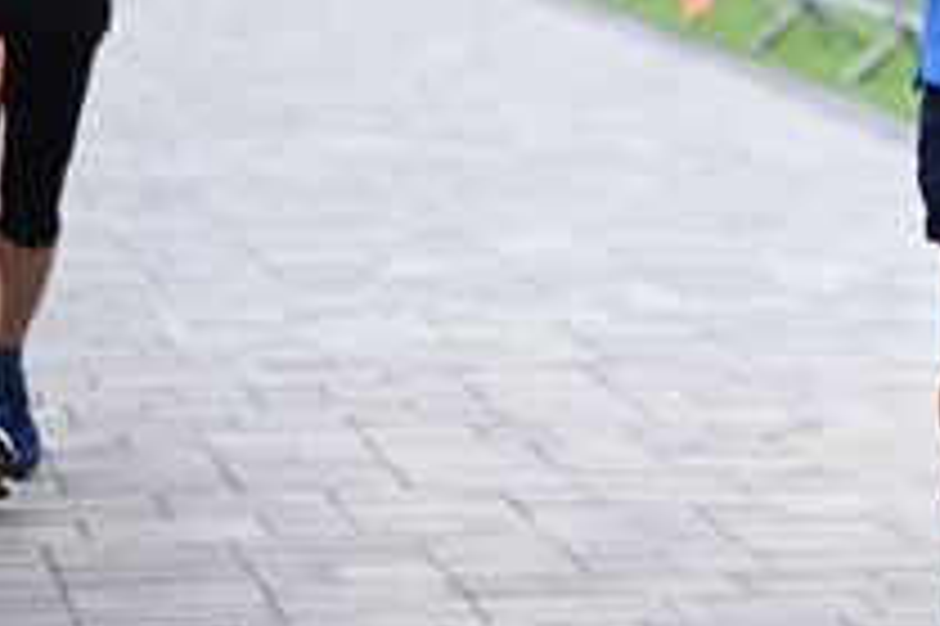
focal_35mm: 266
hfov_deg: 7.7
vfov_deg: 5.1
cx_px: 1160
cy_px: -187
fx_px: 6940
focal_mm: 101
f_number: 2.8
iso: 640
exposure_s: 1/1600
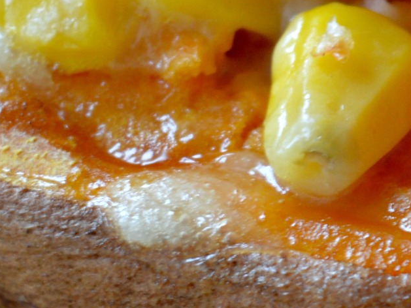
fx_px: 4970
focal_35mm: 419
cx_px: 592
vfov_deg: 3.5
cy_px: -179
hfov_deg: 4.7
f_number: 5.6
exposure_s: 1/15
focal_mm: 55
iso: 200
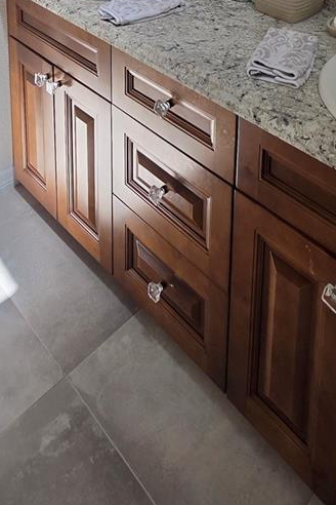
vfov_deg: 40.3
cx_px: 230
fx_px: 462
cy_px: -102
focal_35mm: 33
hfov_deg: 39.4
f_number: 2.2
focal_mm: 2.2
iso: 50
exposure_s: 1/145
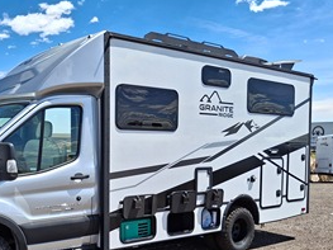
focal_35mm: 38
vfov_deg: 37.3
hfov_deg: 47.7
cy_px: 166
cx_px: 95
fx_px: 365
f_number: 1.8
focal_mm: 4.69
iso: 32
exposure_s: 1/1605
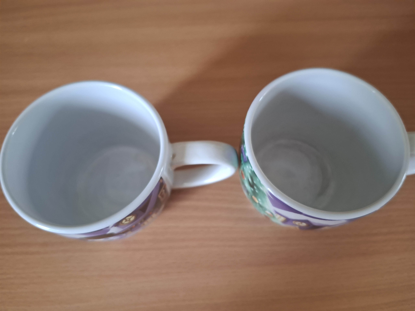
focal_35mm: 23
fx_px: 276
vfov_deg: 58.9
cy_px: 156
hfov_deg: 73.9
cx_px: 208
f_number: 1.8
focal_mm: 5.54
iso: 320
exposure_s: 1/50
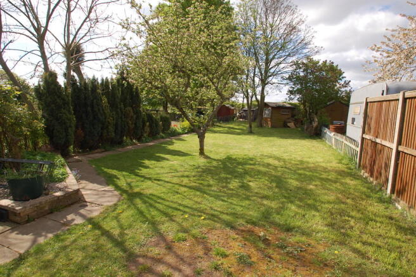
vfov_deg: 67.3
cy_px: 138
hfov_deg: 90.1
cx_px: 208
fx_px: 208
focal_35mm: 18
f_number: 9
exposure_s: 1/320
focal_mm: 12
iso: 200
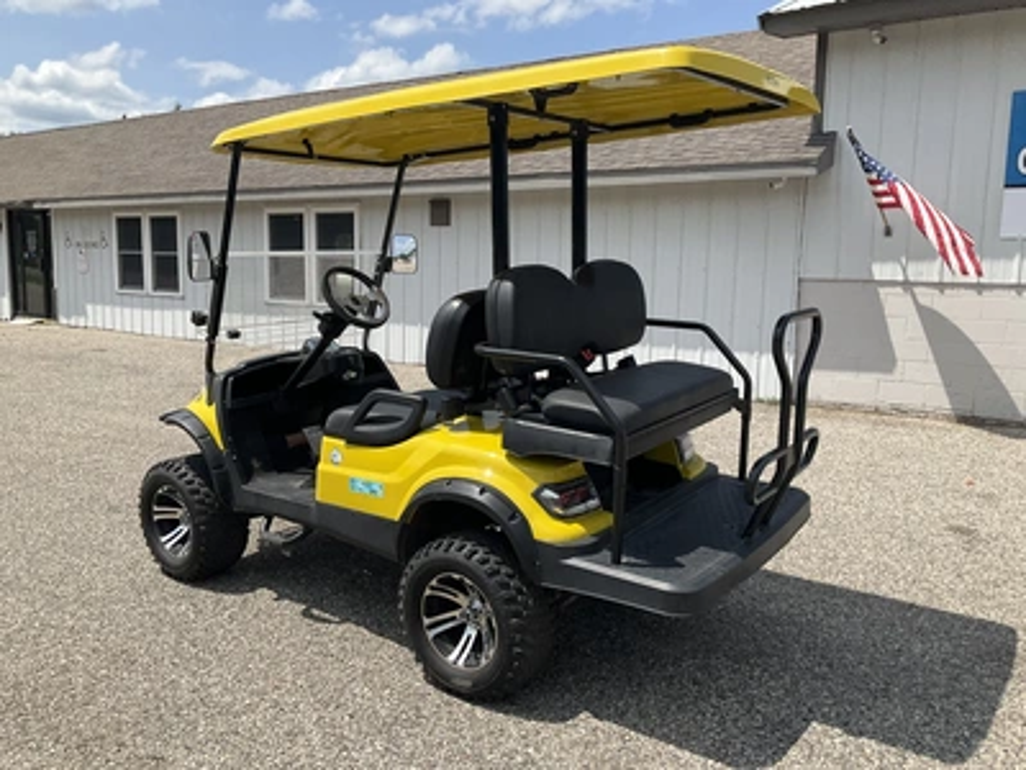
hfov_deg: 61.7
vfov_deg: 48.2
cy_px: 385
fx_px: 860
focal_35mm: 29
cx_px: 513
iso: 25
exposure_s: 1/2227
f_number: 1.8
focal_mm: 3
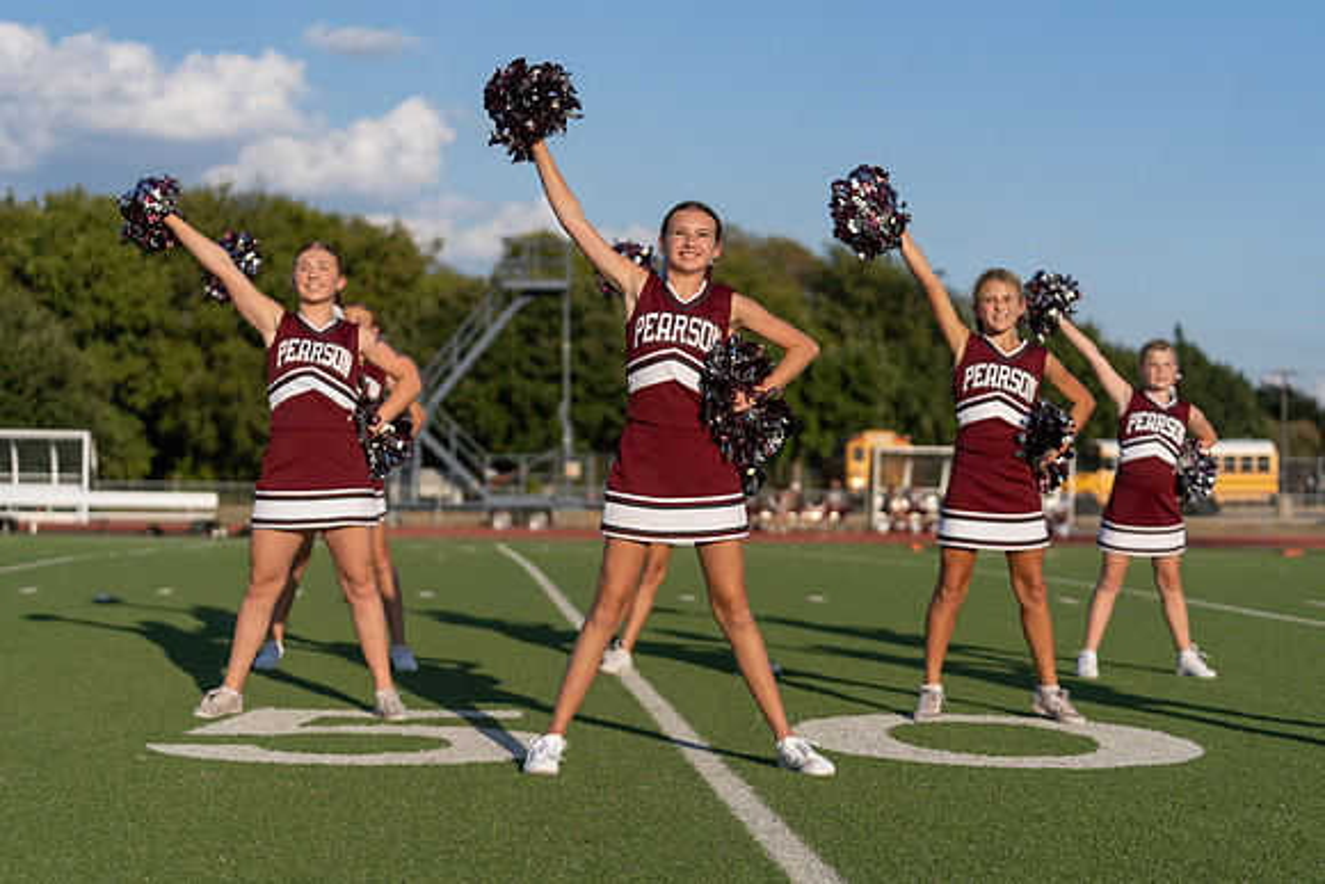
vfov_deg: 19.5
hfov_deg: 28.8
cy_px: 442
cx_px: 662
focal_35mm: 70
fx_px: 2577
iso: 100
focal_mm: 70
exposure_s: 1/2000
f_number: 2.8
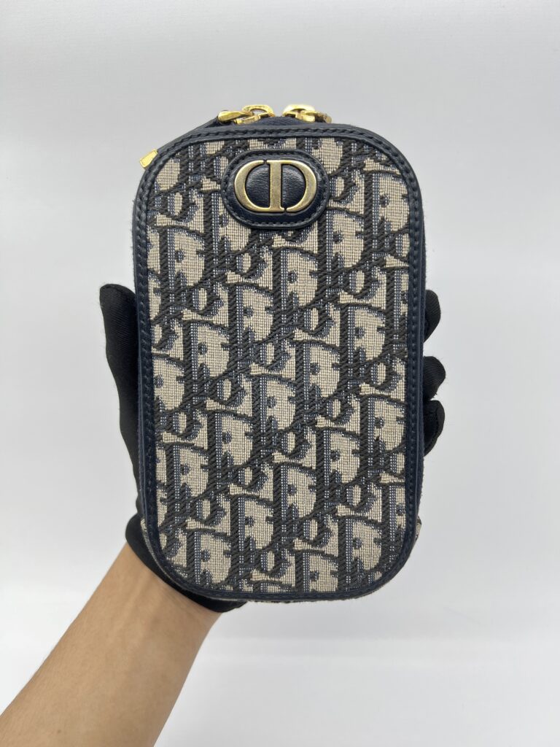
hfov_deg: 53.1
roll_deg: +1.7
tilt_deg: -24.2
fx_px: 561
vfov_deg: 67.3
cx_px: 280
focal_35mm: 26
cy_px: 374
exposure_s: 1/100
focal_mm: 5.7
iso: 32
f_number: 1.5
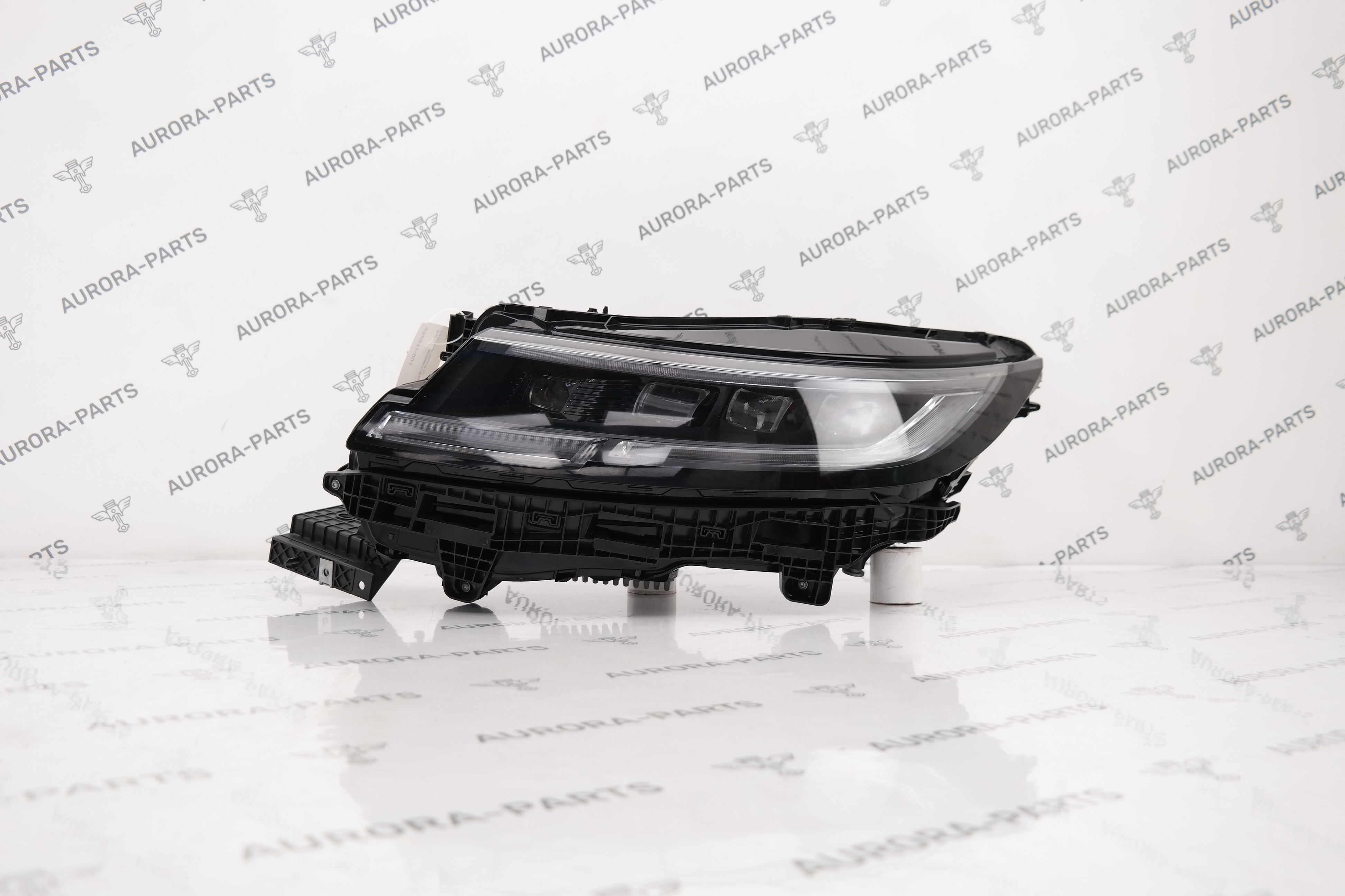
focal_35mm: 36
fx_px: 1345
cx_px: 672
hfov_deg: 53.1
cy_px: 448
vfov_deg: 36.9
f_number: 4
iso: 100
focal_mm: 24
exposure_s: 1/100
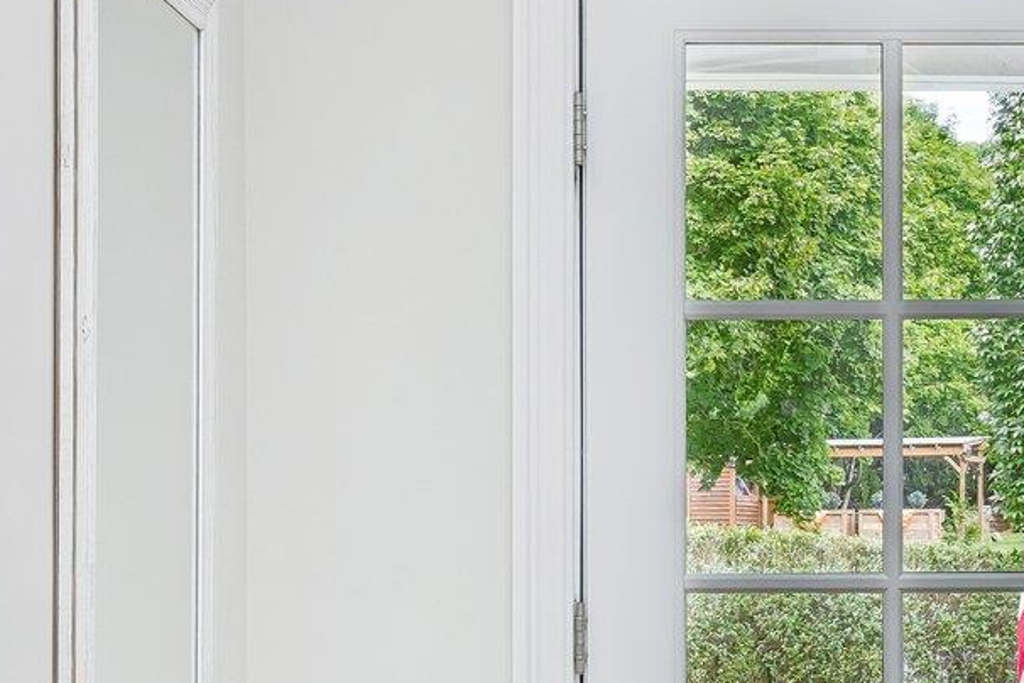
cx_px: 796
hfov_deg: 28.0
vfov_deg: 19.0
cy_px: 535
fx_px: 2019
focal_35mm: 71
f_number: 9
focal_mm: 21
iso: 250
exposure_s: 1/20
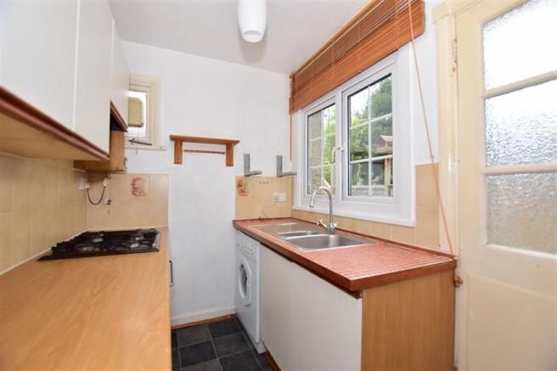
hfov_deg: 100.4
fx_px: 232
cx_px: 278
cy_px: 186
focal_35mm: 15
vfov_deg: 77.3
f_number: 5
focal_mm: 10
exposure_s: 1/60
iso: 200
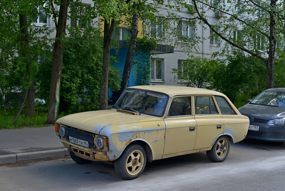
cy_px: 96
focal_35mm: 50
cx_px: 142
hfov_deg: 39.5
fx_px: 397
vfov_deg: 27.1
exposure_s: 1/320
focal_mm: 50
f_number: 6.3
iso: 400
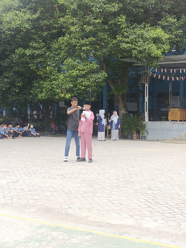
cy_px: 122
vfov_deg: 36.8
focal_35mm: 52
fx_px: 372
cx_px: 94
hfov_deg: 28.0
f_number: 1.79
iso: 150
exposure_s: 1/50
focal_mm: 4.74
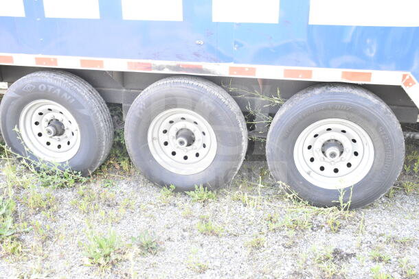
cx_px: 210
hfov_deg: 51.3
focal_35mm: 38
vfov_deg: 35.5
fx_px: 437
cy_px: 140
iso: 1600
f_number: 7.1
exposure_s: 1/125
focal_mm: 25
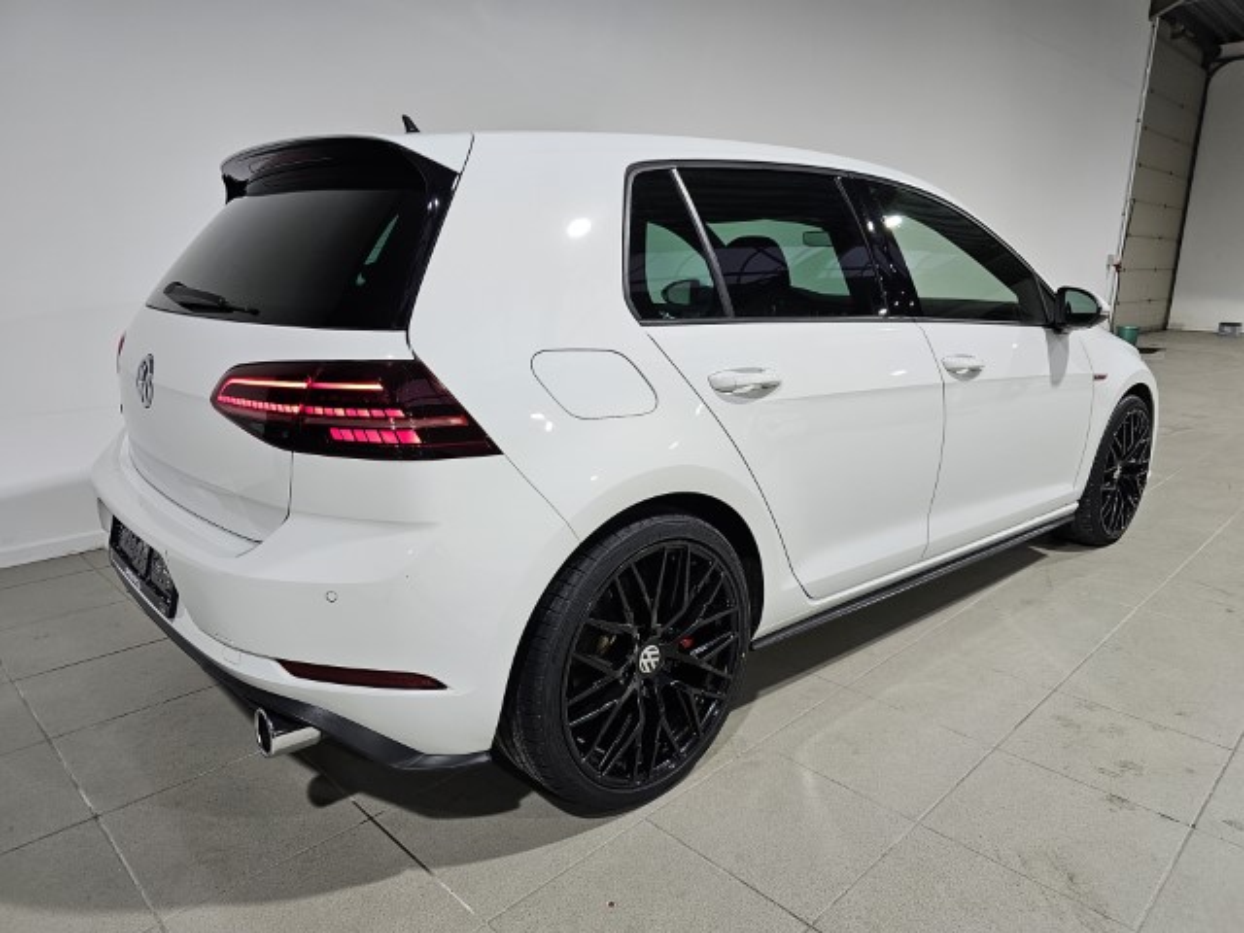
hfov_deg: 73.9
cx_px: 622
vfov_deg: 58.9
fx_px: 827
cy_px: 466
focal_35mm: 23
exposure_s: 1/180
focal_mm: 6.3
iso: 125
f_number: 1.7
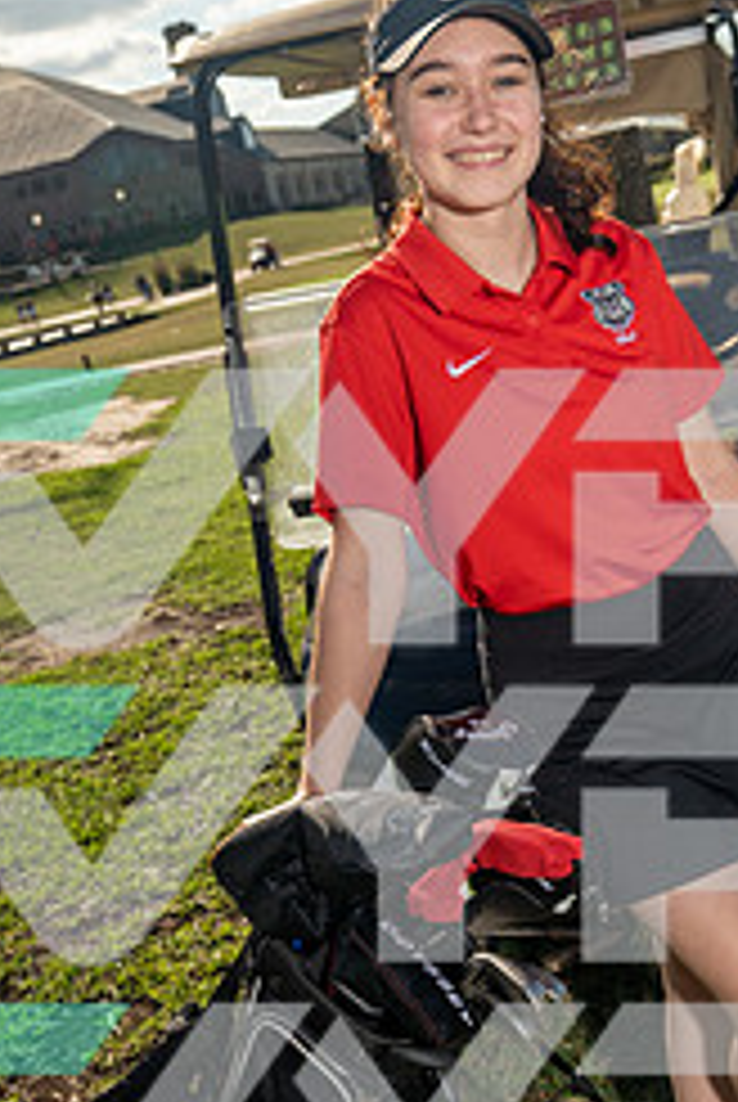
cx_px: 531
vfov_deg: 35.4
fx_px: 1686
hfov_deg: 24.5
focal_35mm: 55
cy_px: 828
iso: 500
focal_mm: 30
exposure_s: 1/200
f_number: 4.5
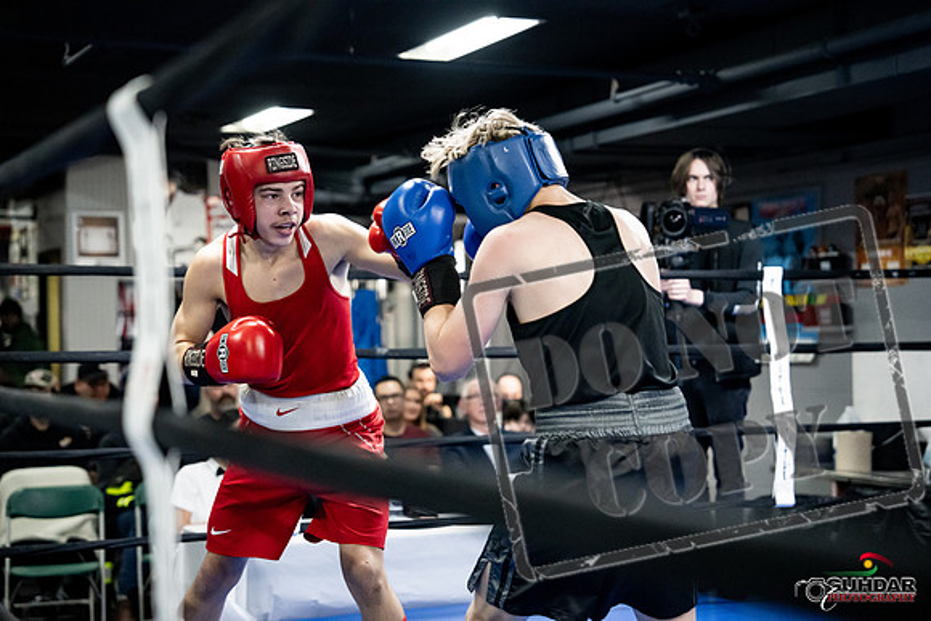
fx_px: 1811
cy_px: 310
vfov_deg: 19.5
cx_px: 466
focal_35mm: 70
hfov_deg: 28.8
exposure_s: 1/1000
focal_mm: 70
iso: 10000
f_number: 2.8
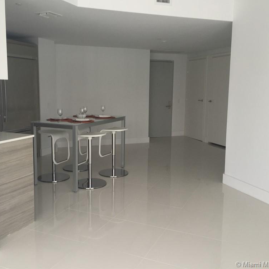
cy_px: 132
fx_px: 308
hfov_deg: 47.2
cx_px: 128
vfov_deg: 47.2
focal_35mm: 35
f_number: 2.2
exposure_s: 1/60
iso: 40
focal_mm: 4.15
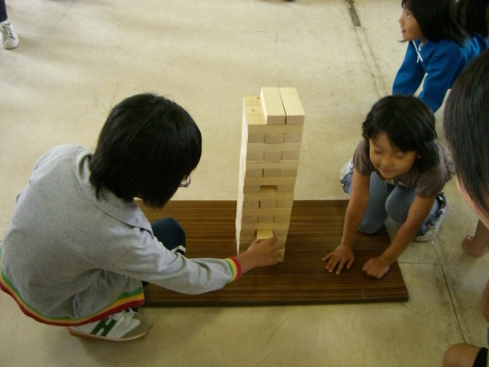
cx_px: 244
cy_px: 184
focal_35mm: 38
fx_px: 537
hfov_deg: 49.0
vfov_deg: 37.7
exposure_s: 1/80
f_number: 2.7
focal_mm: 6.2
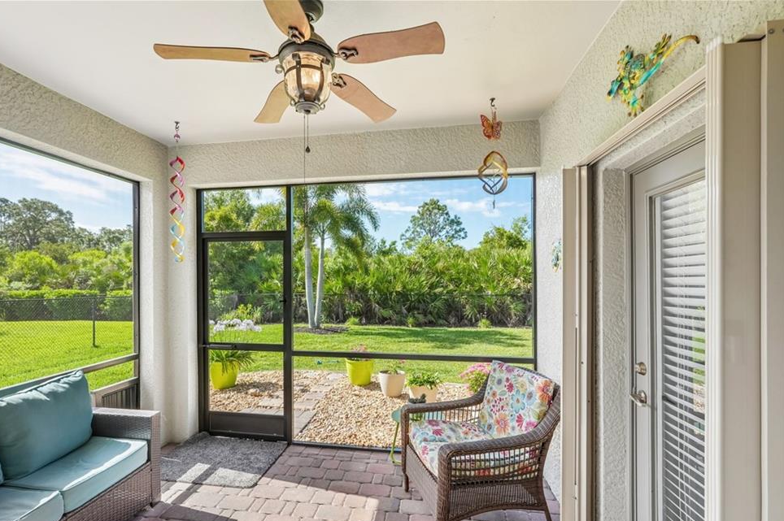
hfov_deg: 93.2
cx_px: 370
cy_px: 276
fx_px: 370
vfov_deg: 70.3
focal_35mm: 17
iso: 400
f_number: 8
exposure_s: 1/250
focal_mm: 16
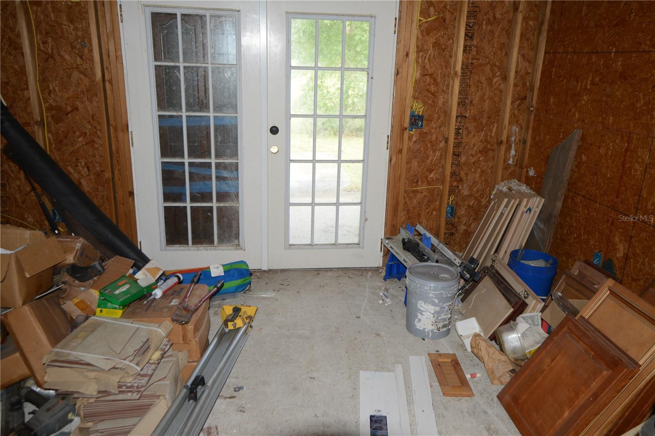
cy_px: 218
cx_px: 328
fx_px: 546
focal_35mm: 30
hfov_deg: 61.9
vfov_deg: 43.6
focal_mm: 30
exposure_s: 1/60
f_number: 5
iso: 640
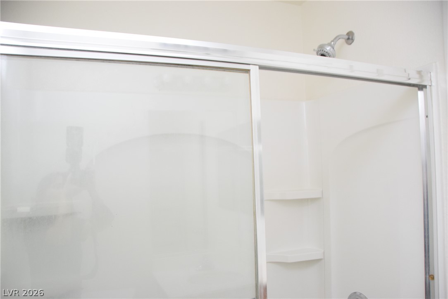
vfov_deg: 48.0
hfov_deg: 67.4
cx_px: 224
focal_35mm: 27
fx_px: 336
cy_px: 150
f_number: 3.5
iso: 2200
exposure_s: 1/60
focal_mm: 18
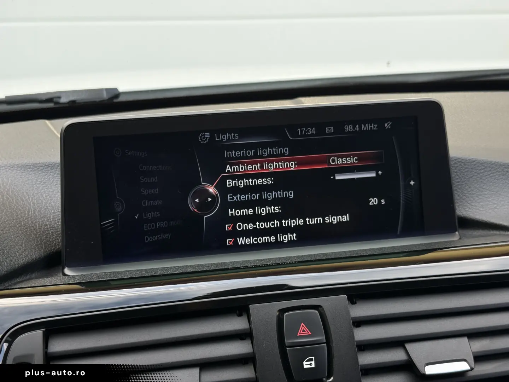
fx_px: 706
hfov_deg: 39.7
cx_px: 254
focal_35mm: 48
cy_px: 191
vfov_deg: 30.3
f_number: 1.78
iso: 200
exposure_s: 1/233
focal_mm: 6.76
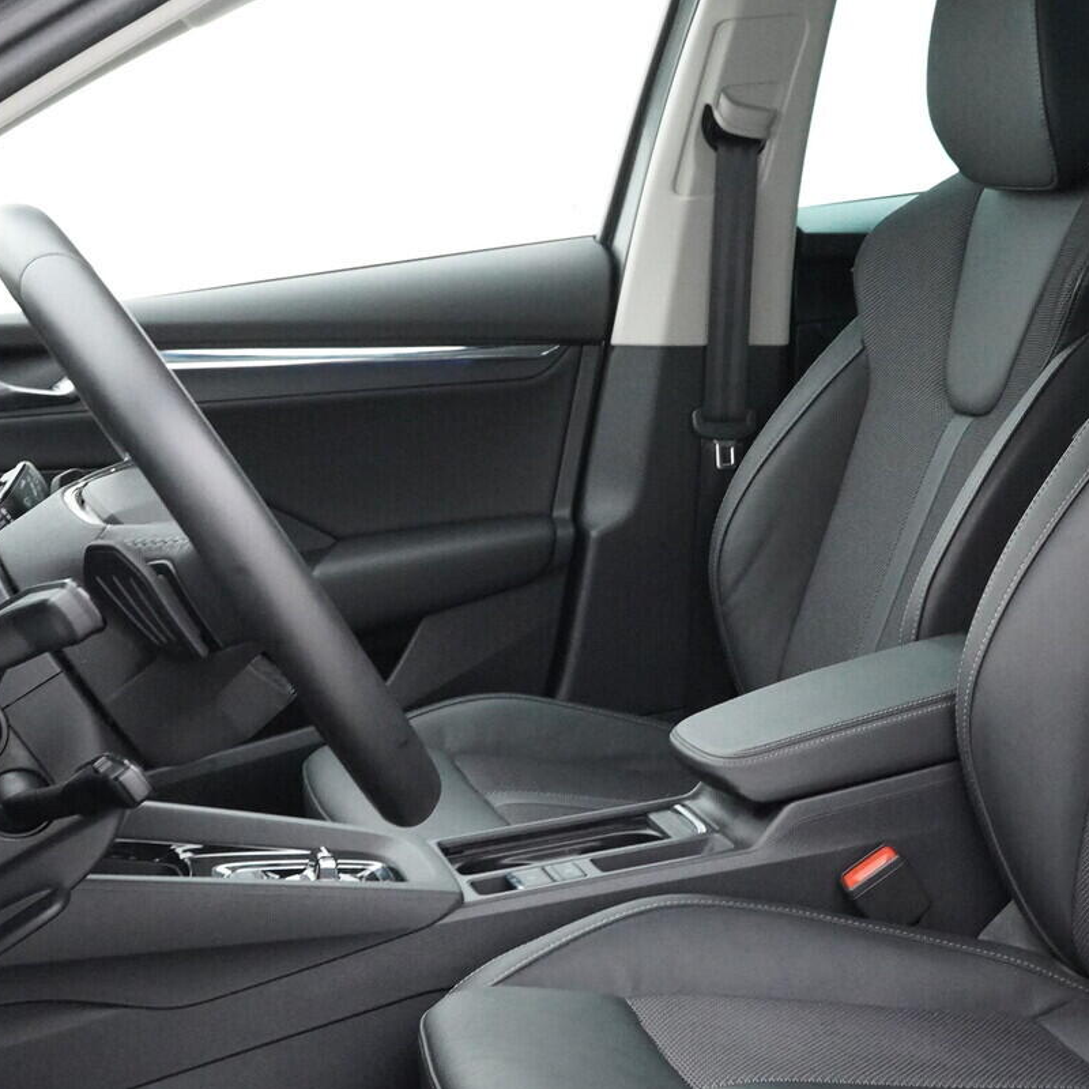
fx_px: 1958
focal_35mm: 55
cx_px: 854
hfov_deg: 30.4
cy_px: 594
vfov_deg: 31.1
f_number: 9
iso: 6400
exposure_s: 1/100
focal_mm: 24
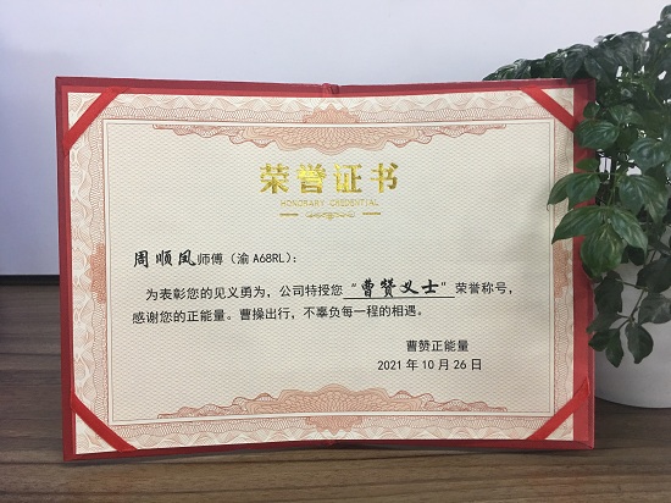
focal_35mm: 29
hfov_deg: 61.7
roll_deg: -0.6
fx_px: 562
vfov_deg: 48.2
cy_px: 252
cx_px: 336
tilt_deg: -14.1
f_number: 2.2
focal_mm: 4.15
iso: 50
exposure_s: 1/17
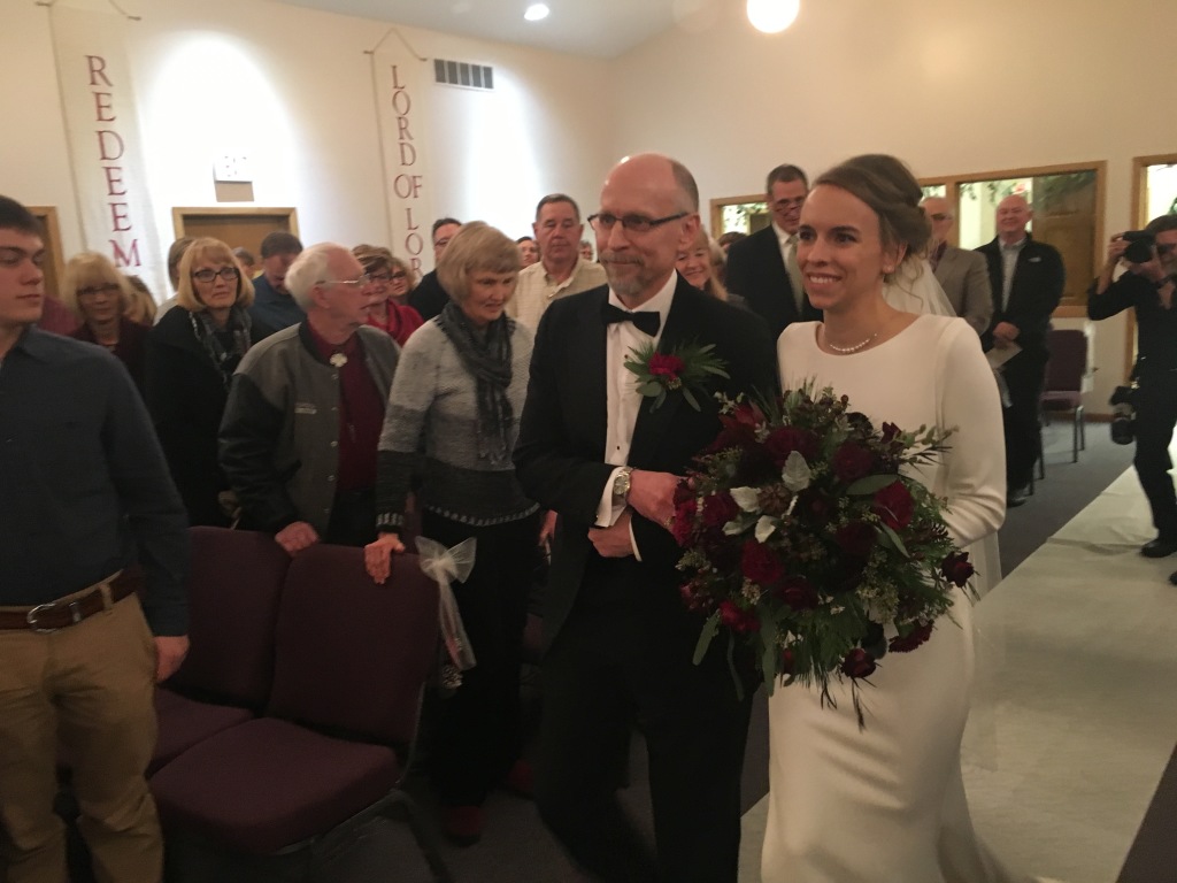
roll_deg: +4.3
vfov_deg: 48.2
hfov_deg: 61.7
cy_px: 442
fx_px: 986
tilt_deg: -9.9
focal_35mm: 29
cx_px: 588
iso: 200
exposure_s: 1/15
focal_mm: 4.15
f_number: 2.2
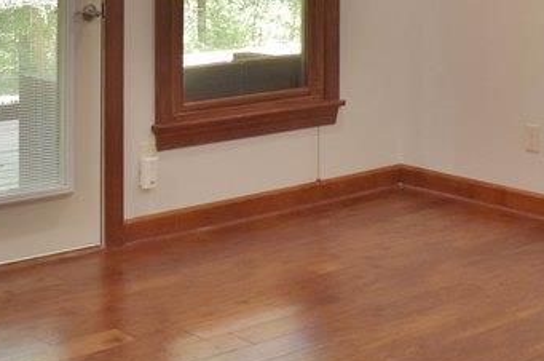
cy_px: -125
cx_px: 187
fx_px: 1222
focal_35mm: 81
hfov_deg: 25.0
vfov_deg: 15.8
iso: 720
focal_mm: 18
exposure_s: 1/60
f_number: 4
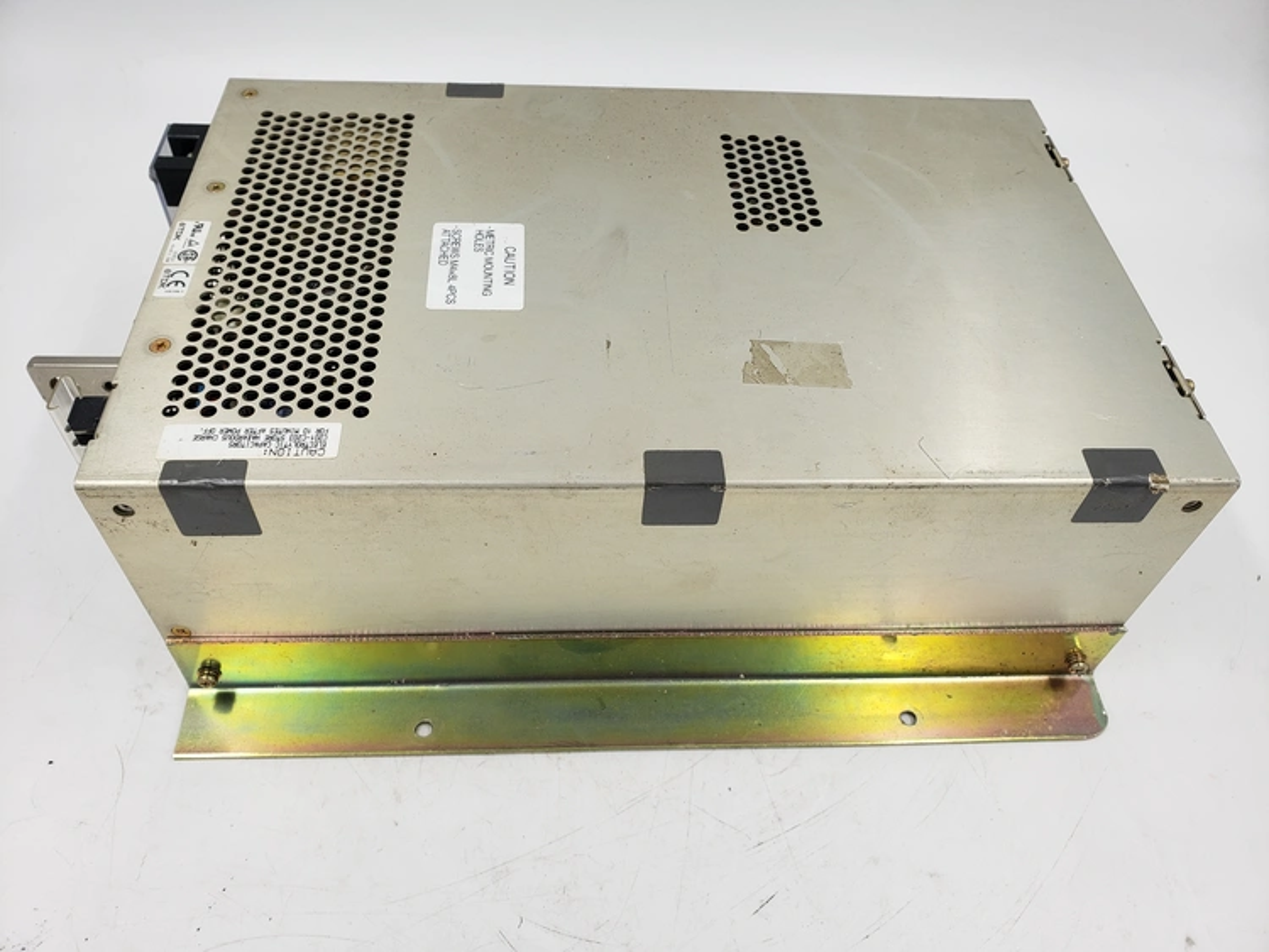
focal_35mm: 26
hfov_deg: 67.3
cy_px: 476
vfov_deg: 53.1
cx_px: 634
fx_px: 953
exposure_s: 1/170
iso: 50
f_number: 2.4
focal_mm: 4.3
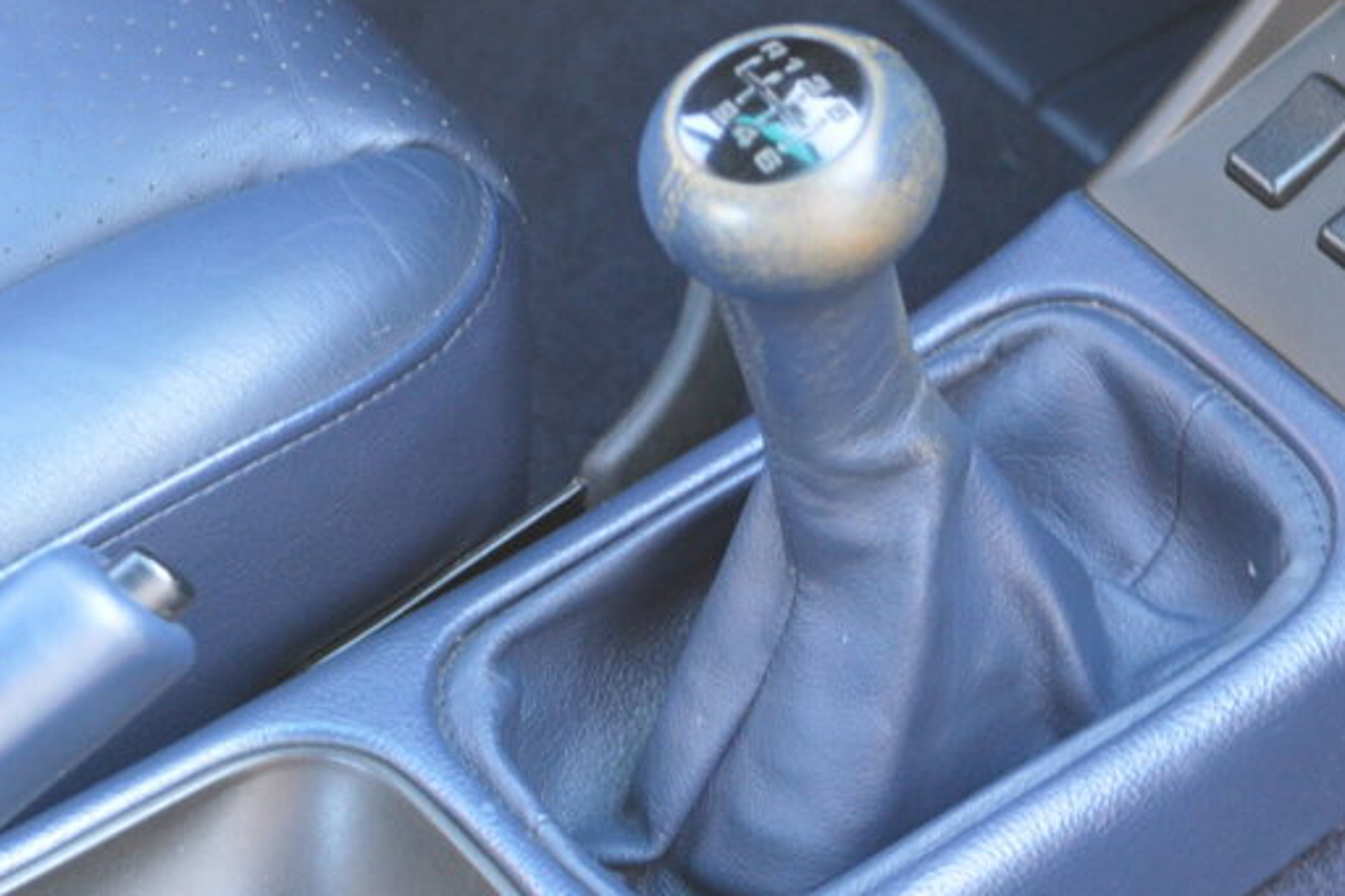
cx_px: 772
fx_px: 5378
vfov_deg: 9.5
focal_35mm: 144
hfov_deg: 14.3
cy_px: 277
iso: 1100
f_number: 5.3
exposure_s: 1/15
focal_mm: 48
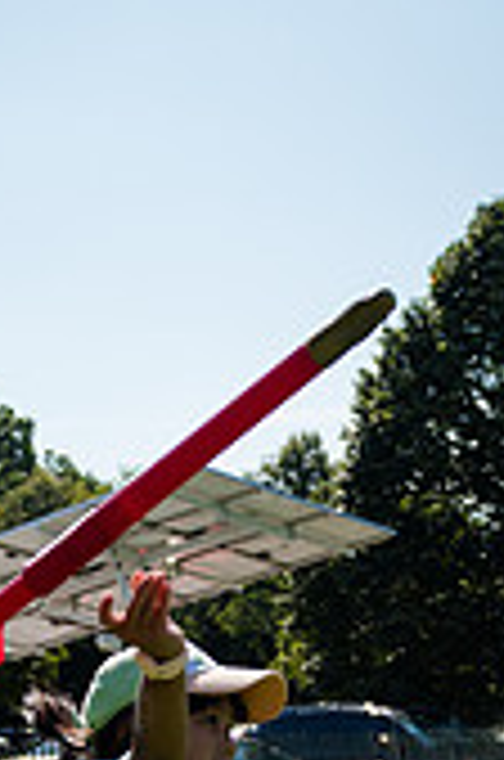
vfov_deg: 17.8
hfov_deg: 12.6
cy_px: 985
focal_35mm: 108
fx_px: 2277
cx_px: 94
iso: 200
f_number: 3.5
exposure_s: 1/1600
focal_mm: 27
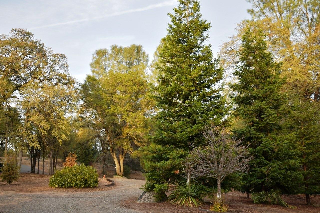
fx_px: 400
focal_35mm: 45
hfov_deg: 43.6
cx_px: 160
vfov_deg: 29.9
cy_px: 106
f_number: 4.2
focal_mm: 30
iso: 200
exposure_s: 1/125
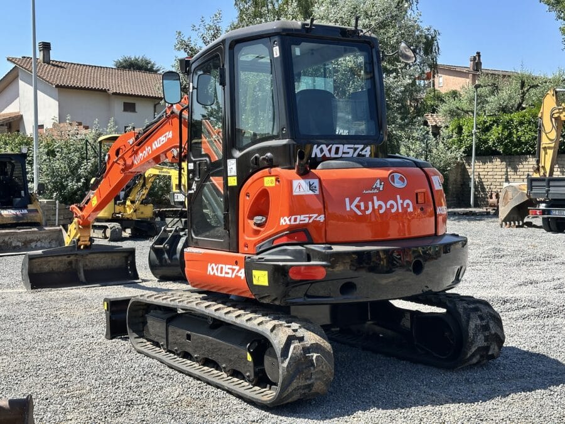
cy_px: 212
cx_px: 282
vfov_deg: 30.3
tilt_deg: -1.9
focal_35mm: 48
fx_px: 783
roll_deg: -0.3
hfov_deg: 39.7
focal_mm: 6.86
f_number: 1.78
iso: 64
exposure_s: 1/1695
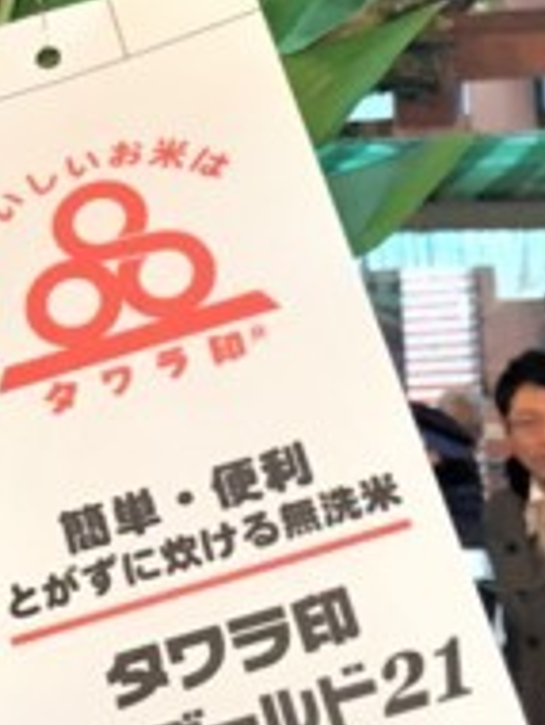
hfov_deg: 11.9
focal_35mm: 122
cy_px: -69
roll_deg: -1.2
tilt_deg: +10.0
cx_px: -141
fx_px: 2555
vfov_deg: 15.7
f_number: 2.2
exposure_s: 1/15
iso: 64
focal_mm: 4.15
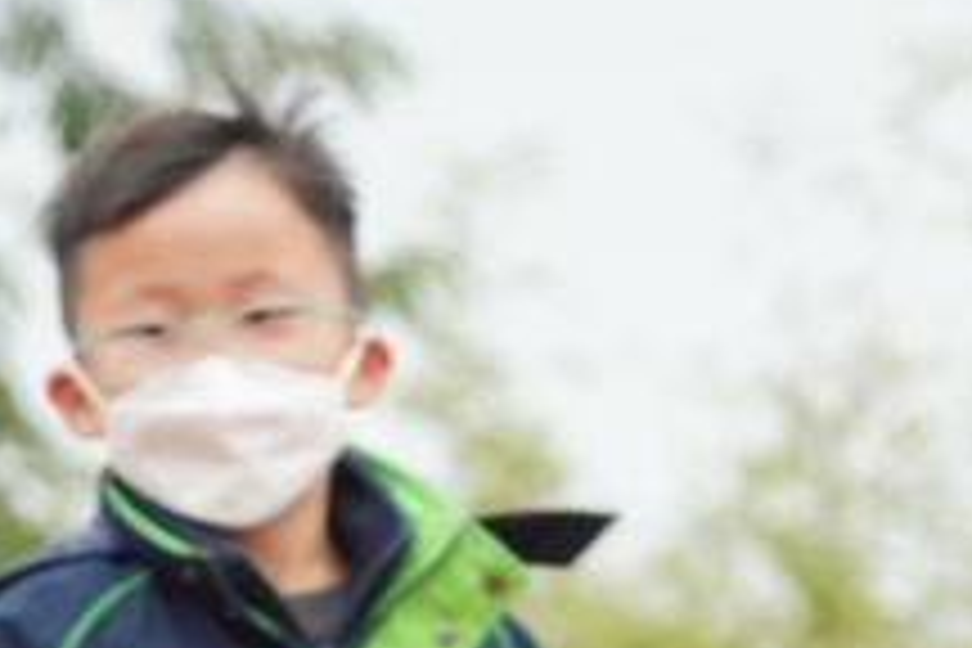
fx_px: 23569
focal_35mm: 873
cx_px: 639
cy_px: 1127
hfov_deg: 2.4
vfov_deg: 1.6
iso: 2000
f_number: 6.3
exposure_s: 1/1250
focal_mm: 236
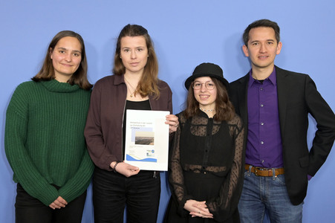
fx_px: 325
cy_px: 112
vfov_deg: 37.8
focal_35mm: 35
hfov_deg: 54.5
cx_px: 168
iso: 4000
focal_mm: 35
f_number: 6.3
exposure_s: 1/250
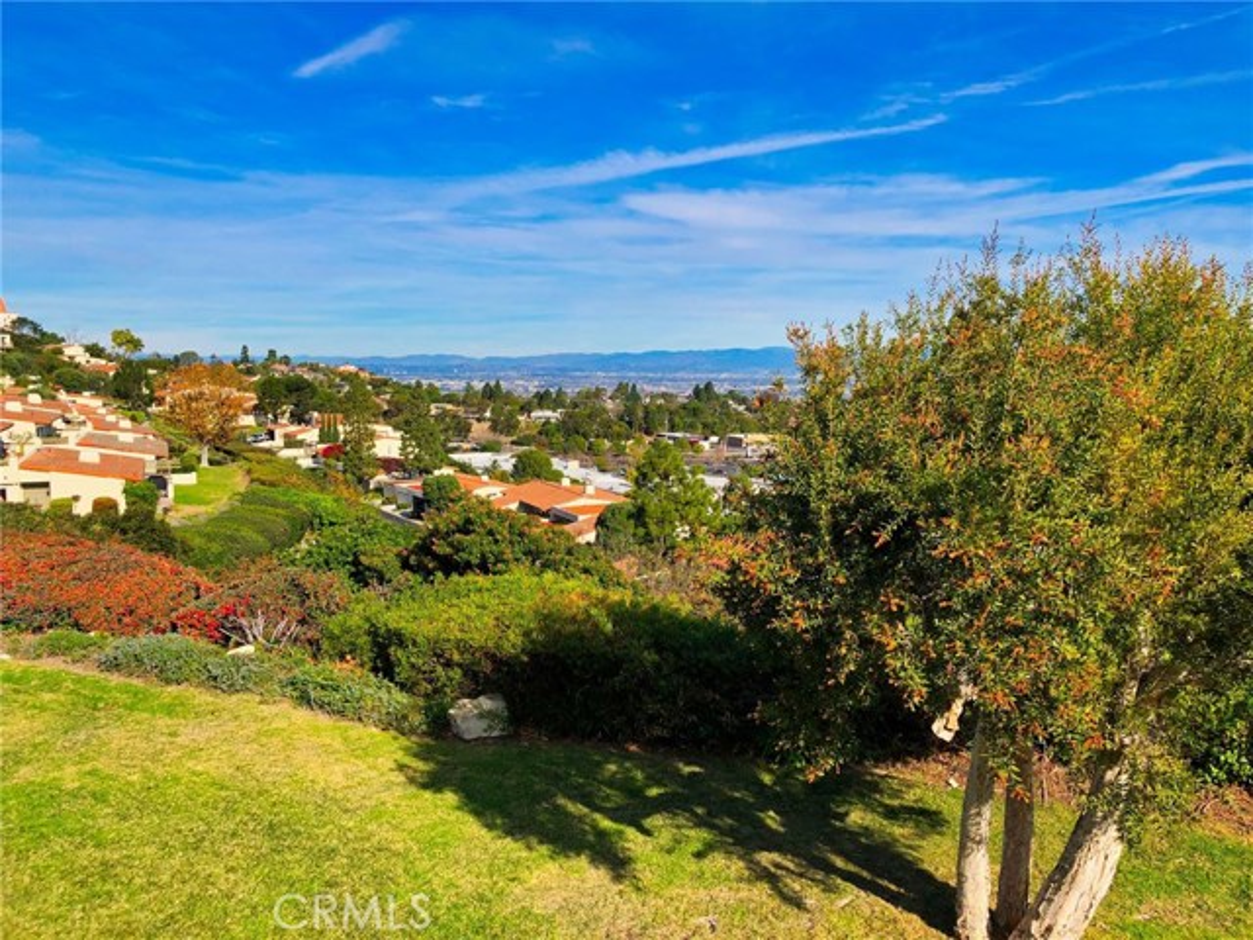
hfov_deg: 63.4
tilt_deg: -4.5
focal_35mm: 28
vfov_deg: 49.7
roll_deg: +0.2
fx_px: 1014
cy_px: 470
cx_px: 626
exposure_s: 1/2404
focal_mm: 4
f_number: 1.8
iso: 20
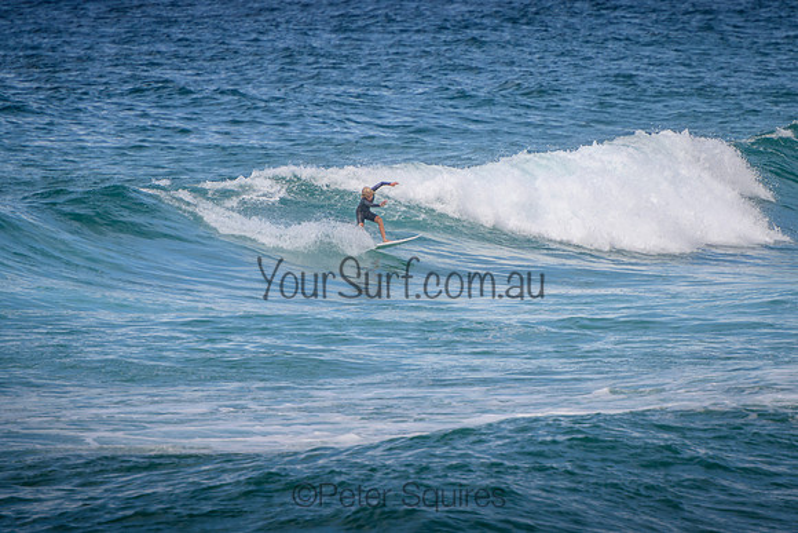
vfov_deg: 2.5
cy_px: 182
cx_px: 526
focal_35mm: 549
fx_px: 12179
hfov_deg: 3.8
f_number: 5.6
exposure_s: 1/2000
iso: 360
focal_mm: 400
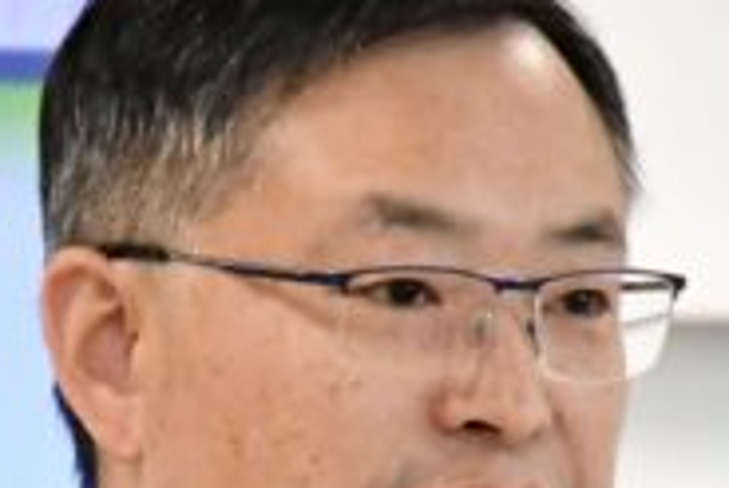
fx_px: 13517
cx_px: 12
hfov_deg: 3.1
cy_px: 942
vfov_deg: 2.1
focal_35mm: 667
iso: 6400
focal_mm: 80
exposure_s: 1/500
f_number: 5
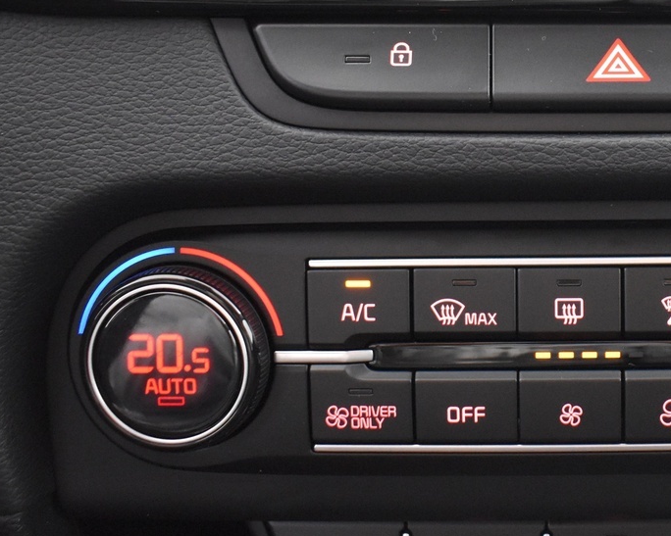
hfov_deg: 30.5
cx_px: 565
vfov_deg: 25.4
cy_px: 223
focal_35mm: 60
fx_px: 1191
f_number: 3.5
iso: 3200
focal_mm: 18
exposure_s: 1/8
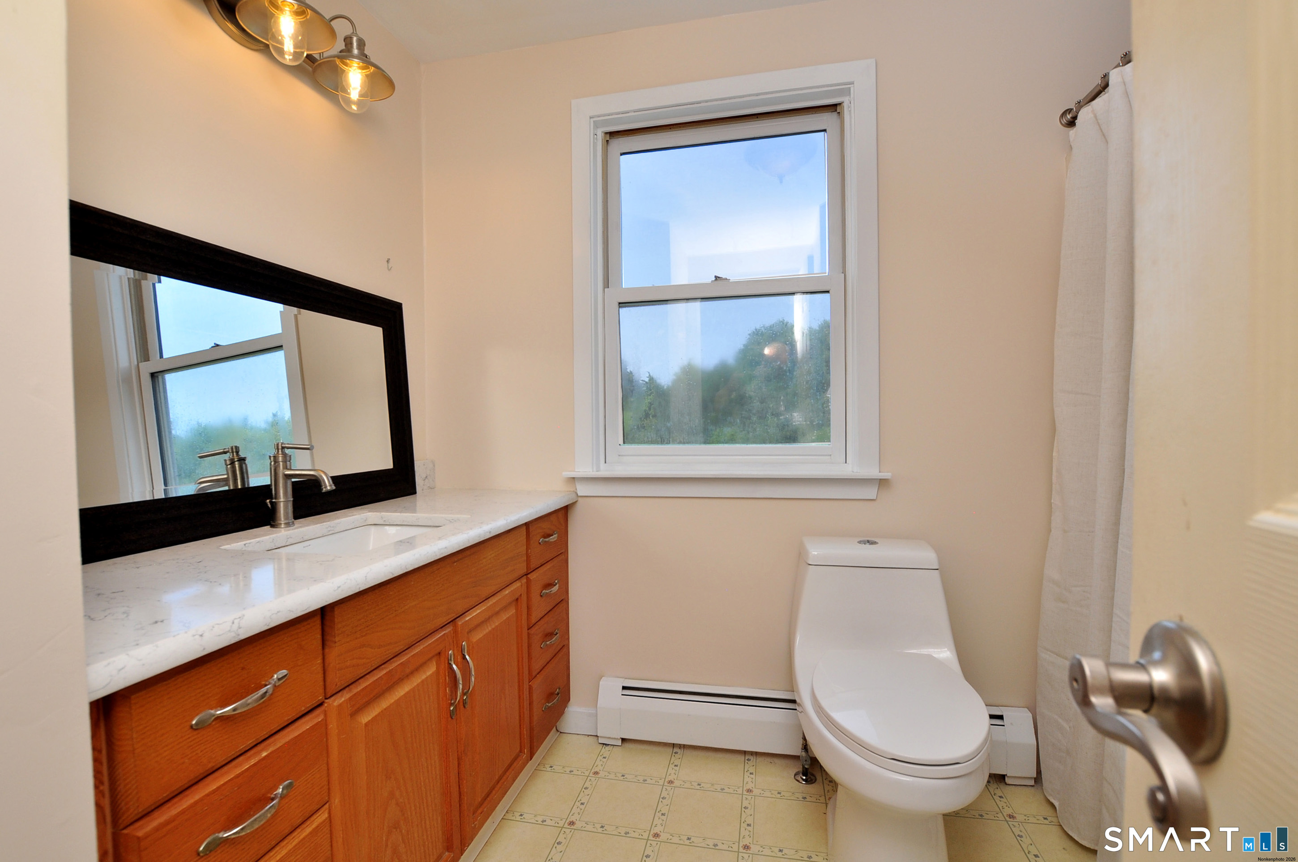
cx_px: 649
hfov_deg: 100.5
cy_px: 431
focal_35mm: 15
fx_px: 540
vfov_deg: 77.2
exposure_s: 1/100
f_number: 6.3
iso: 200
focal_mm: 10
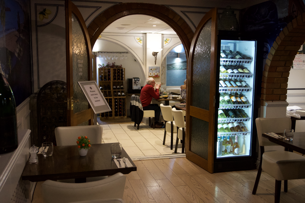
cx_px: 152
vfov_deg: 36.9
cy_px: 102
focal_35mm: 36
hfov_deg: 53.1
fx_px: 305
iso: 4000
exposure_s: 1/160
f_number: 4.5
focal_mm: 24
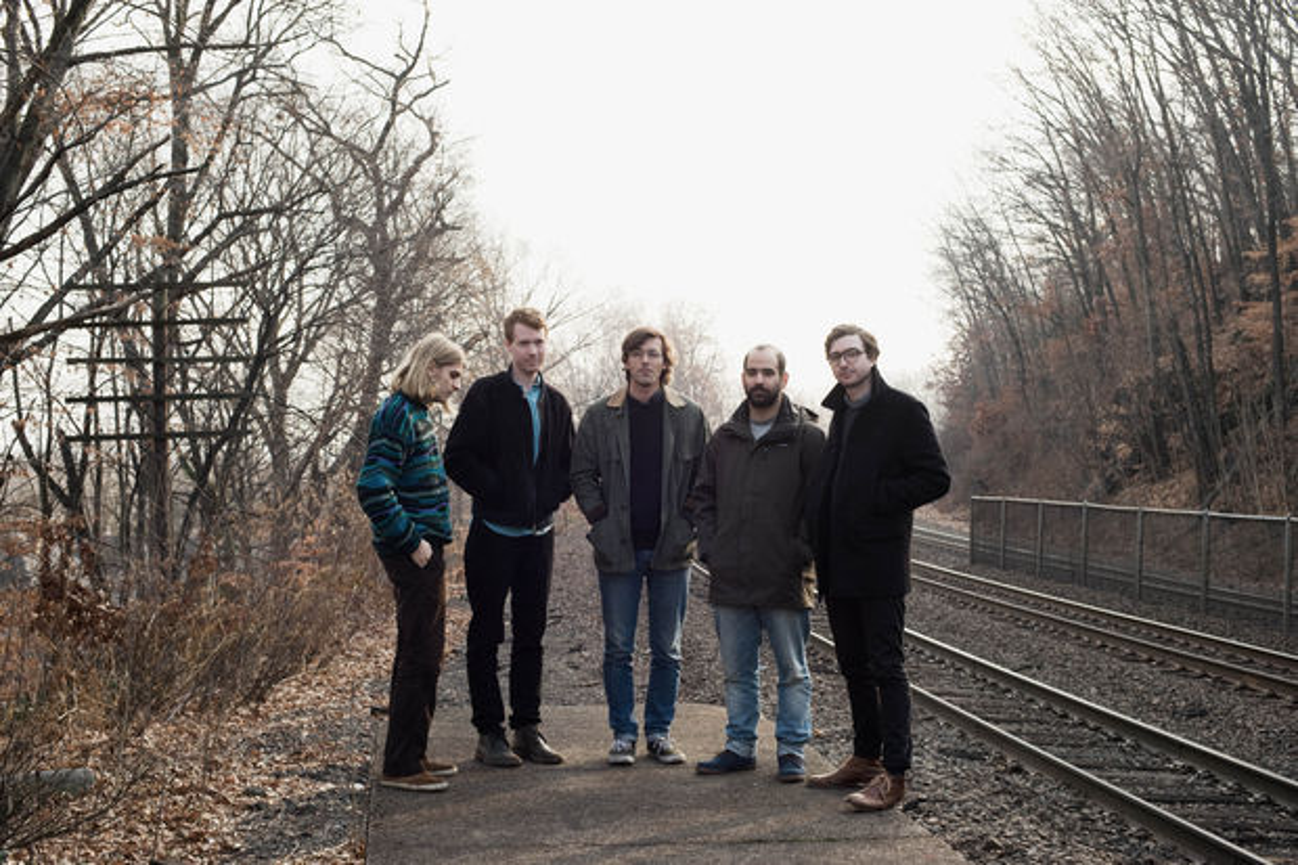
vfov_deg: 27.0
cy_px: 432
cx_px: 649
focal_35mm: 50
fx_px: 1802
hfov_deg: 39.6
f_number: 7.1
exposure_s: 1/320
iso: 400
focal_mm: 50
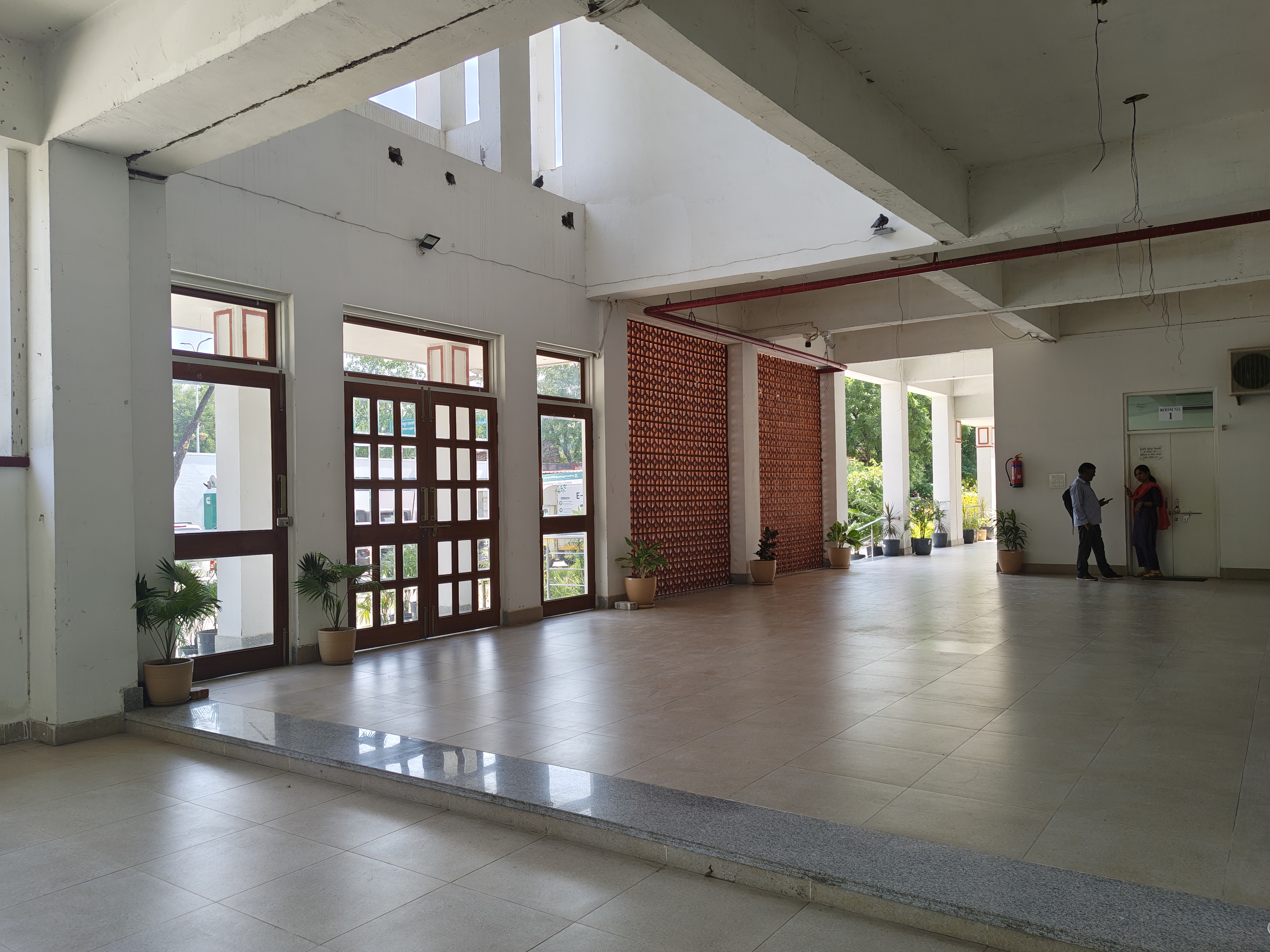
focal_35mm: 26
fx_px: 954
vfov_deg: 53.0
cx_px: 613
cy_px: 497
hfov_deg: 67.3
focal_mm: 5.56
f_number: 1.8
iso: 525
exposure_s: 1/200
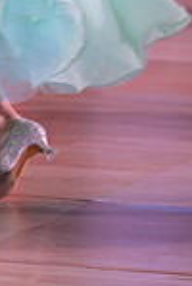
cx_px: -49
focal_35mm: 776
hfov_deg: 1.8
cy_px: -232
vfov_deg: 2.6
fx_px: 6179
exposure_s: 1/200
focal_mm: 200
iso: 1000
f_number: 5
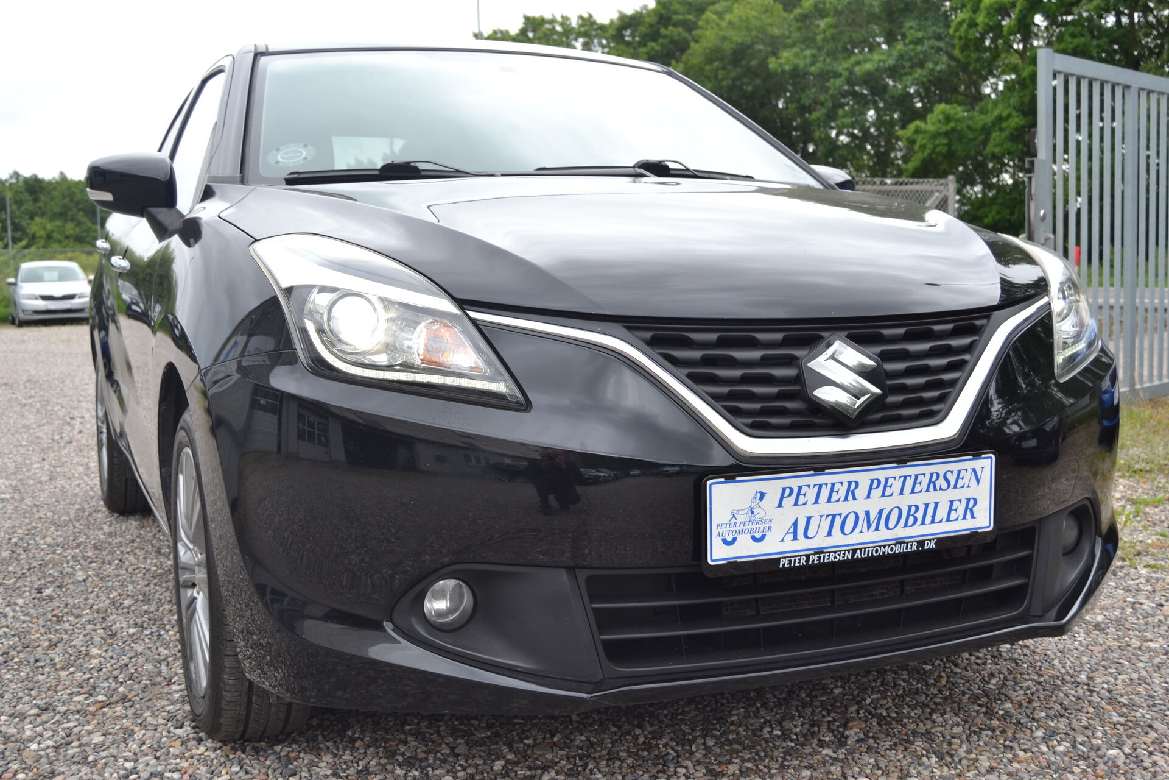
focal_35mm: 39
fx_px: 1266
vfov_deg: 34.2
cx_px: 584
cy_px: 390
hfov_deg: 49.6
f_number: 6.3
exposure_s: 1/160
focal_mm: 26
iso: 100
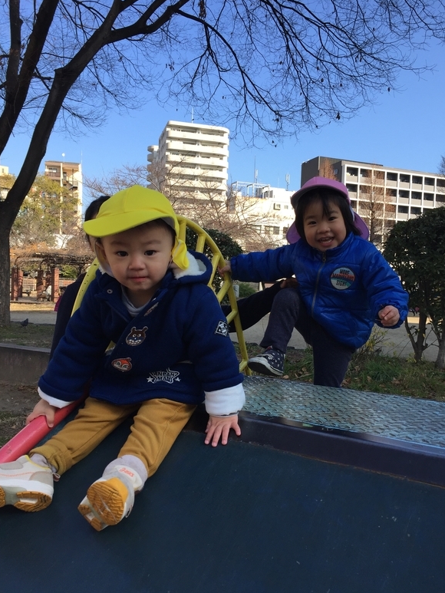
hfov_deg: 46.8
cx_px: 228
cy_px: 303
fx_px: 514
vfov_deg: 60.0
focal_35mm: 30
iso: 32
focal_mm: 4.15
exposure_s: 1/807
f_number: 2.2
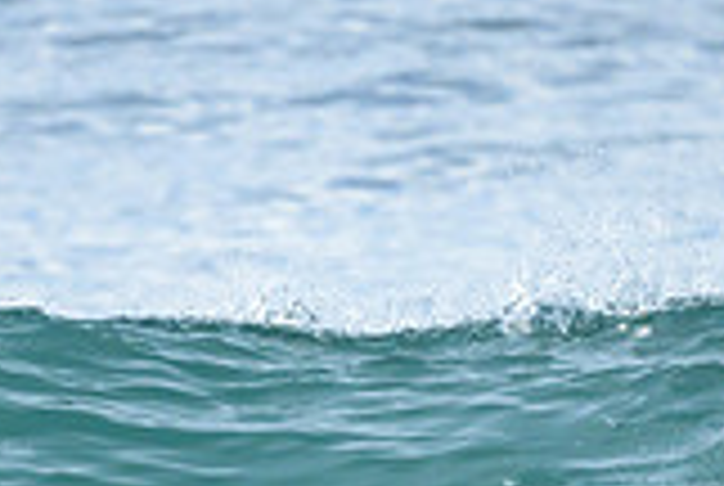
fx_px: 57986
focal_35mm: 2878
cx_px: 441
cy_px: 722
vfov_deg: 0.5
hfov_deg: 0.7
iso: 1100
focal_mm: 800
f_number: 6.3
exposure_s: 1/2500
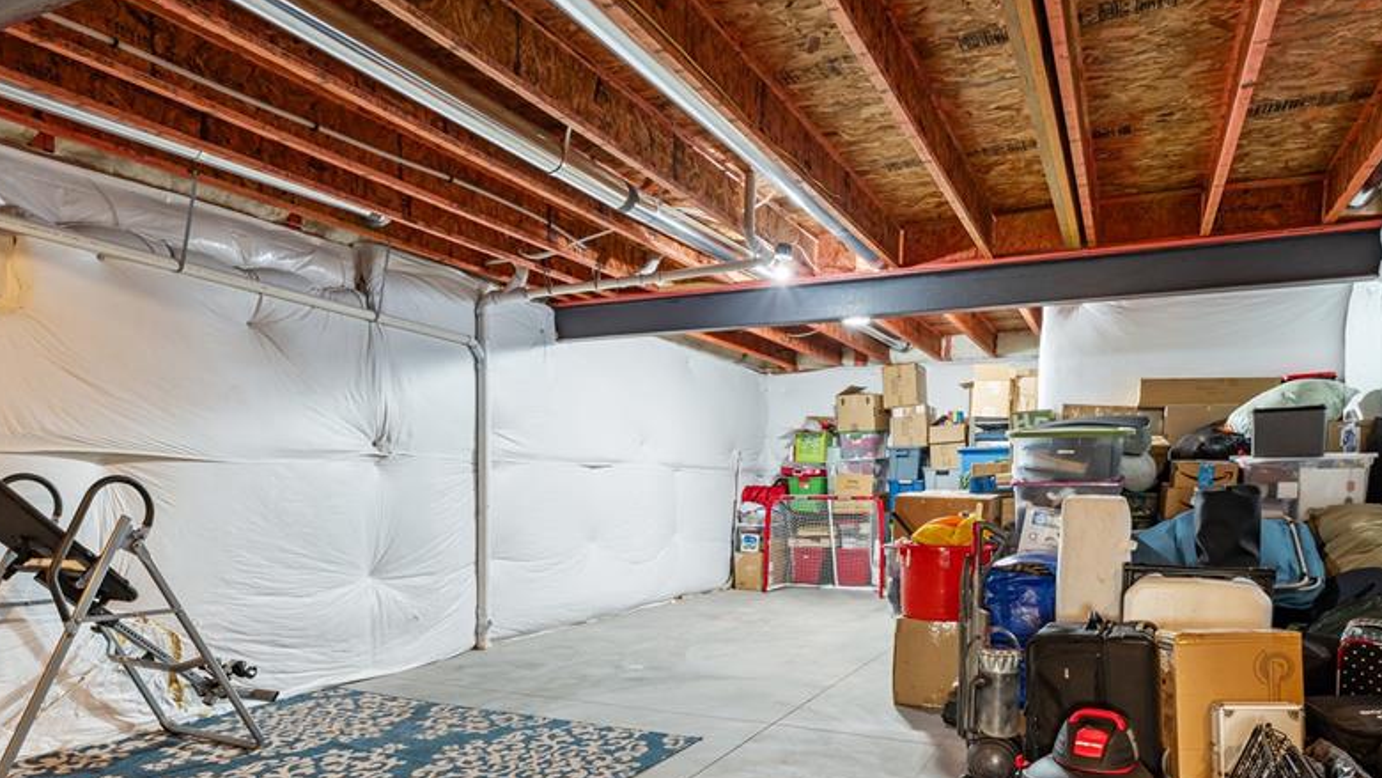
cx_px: 714
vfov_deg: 49.6
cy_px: 443
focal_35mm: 23
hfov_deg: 78.9
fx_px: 839
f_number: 8
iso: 250
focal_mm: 11.1
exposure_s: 1/1.25
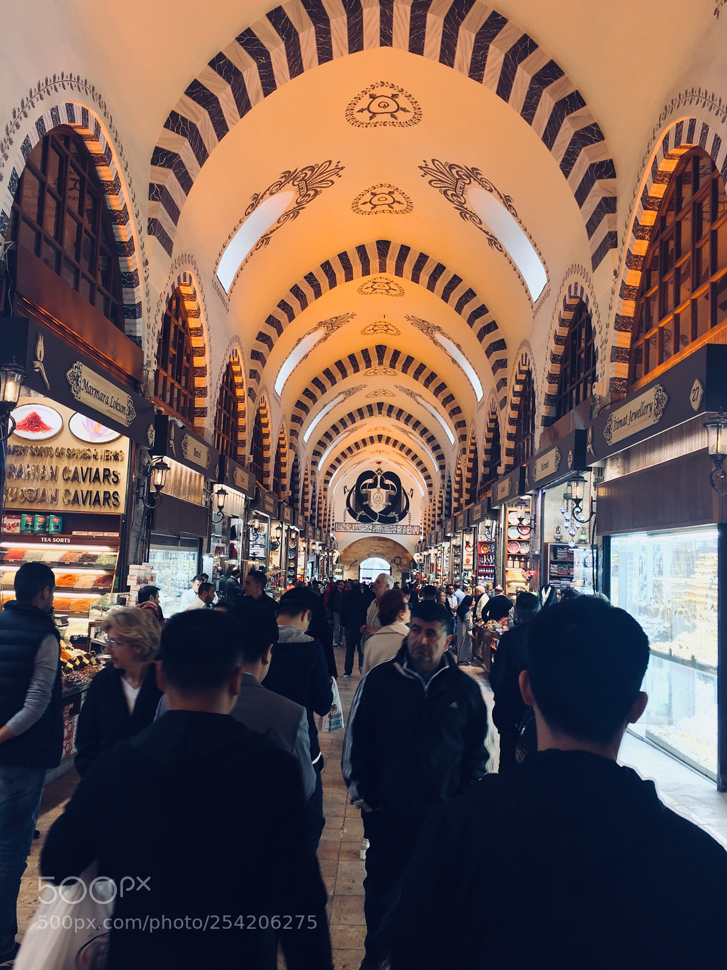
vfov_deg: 61.7
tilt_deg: +5.9
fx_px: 813
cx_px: 364
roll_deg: -0.5
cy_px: 485
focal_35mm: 29
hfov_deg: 48.2
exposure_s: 1/33
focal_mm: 4.15
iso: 32
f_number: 2.2
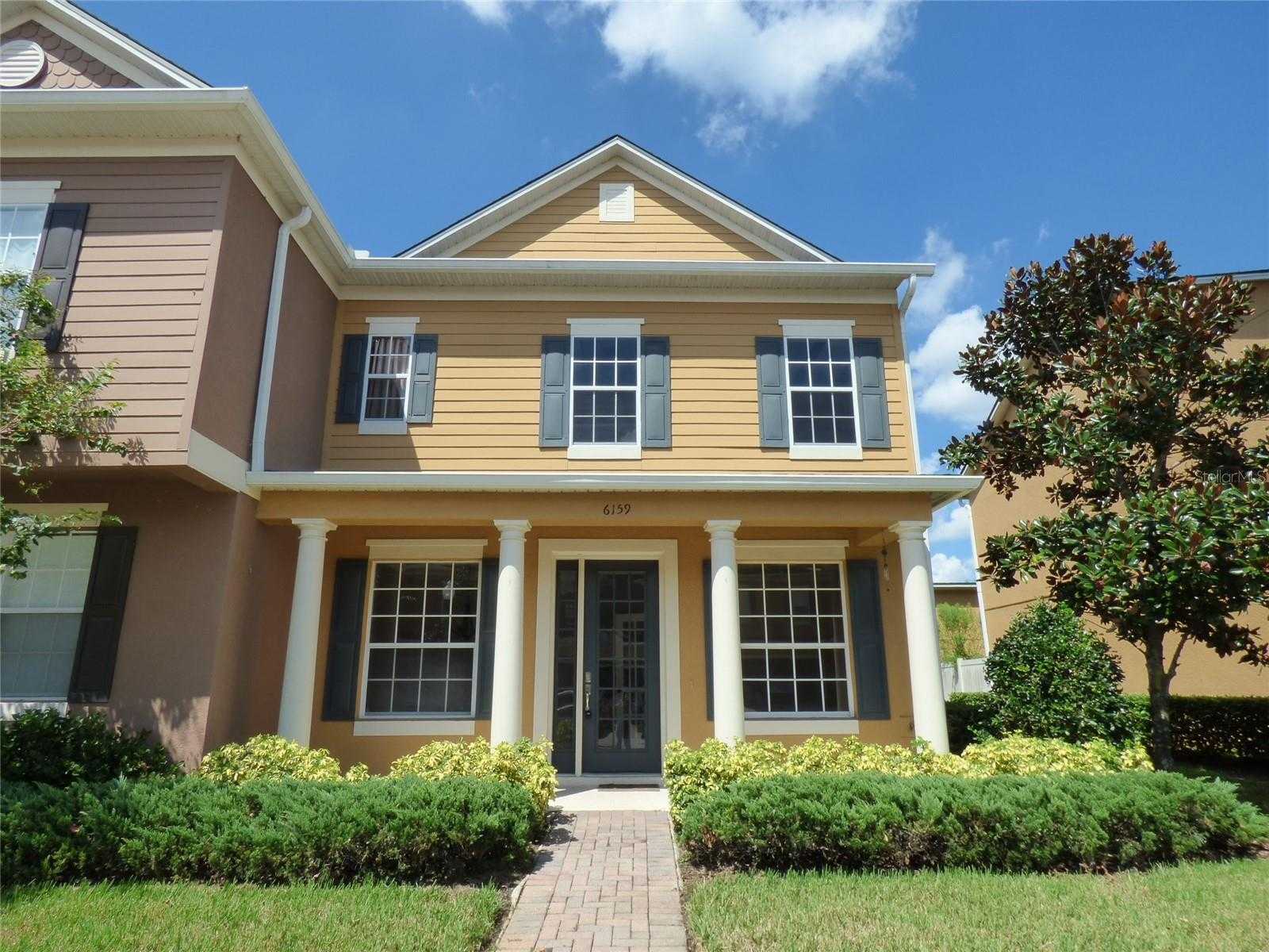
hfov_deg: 81.7
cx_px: 634
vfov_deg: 66.0
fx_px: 733
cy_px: 476
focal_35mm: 20
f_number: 5
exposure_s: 1/640
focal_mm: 3.58
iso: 200
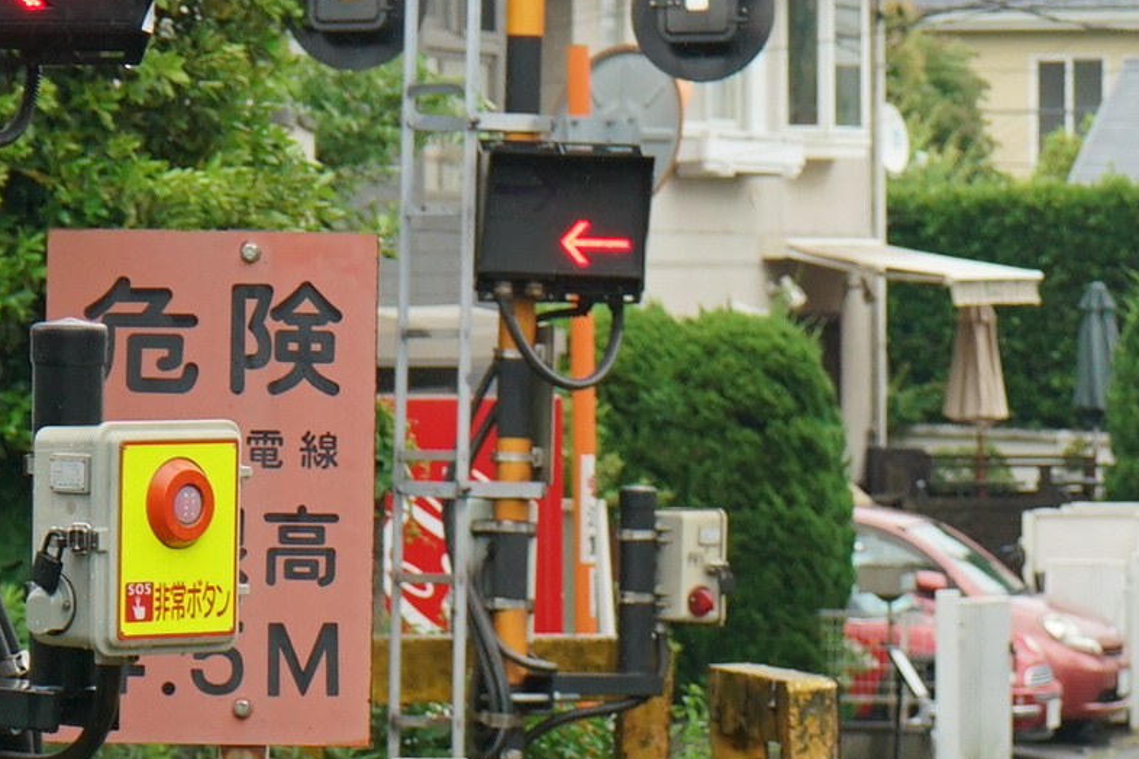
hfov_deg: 7.2
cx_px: 988
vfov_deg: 4.8
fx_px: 8985
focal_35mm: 284
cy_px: 385
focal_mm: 56
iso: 640
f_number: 5
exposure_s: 1/500
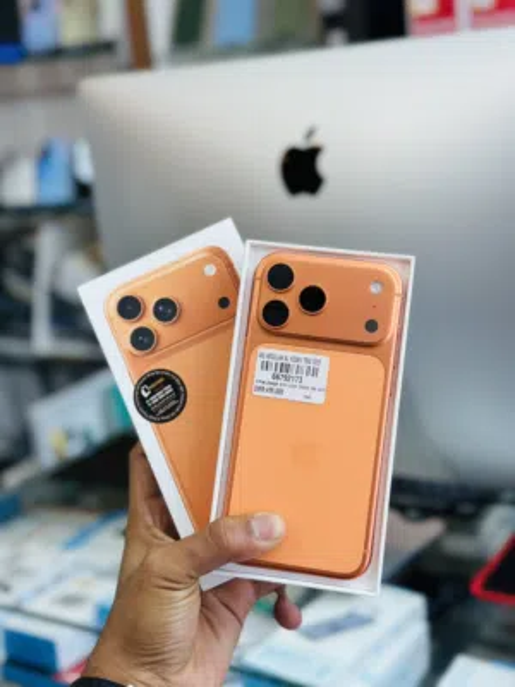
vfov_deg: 39.7
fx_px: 952
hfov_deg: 30.3
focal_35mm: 48
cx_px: 258
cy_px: 344
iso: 80
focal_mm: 6.86
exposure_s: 1/654
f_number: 1.78
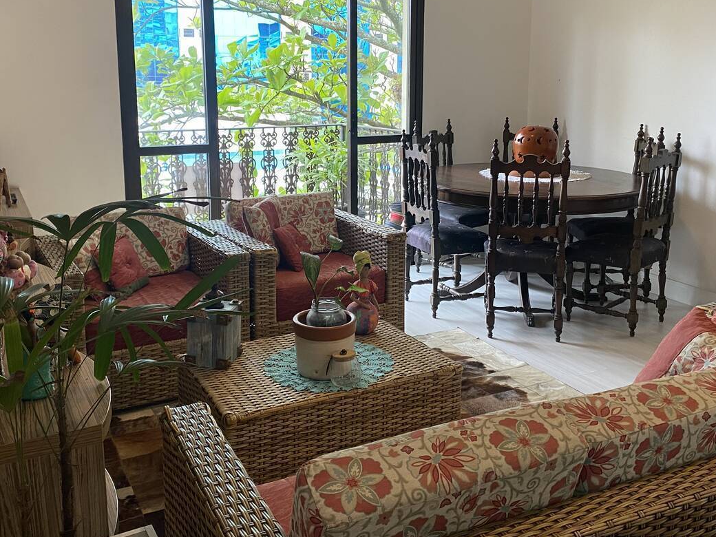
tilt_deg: -9.8
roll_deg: +0.4
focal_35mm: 36
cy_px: 197
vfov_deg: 39.4
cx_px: 352
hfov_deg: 51.4
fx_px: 745
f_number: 1.8
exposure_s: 1/76
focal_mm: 4.25
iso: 125
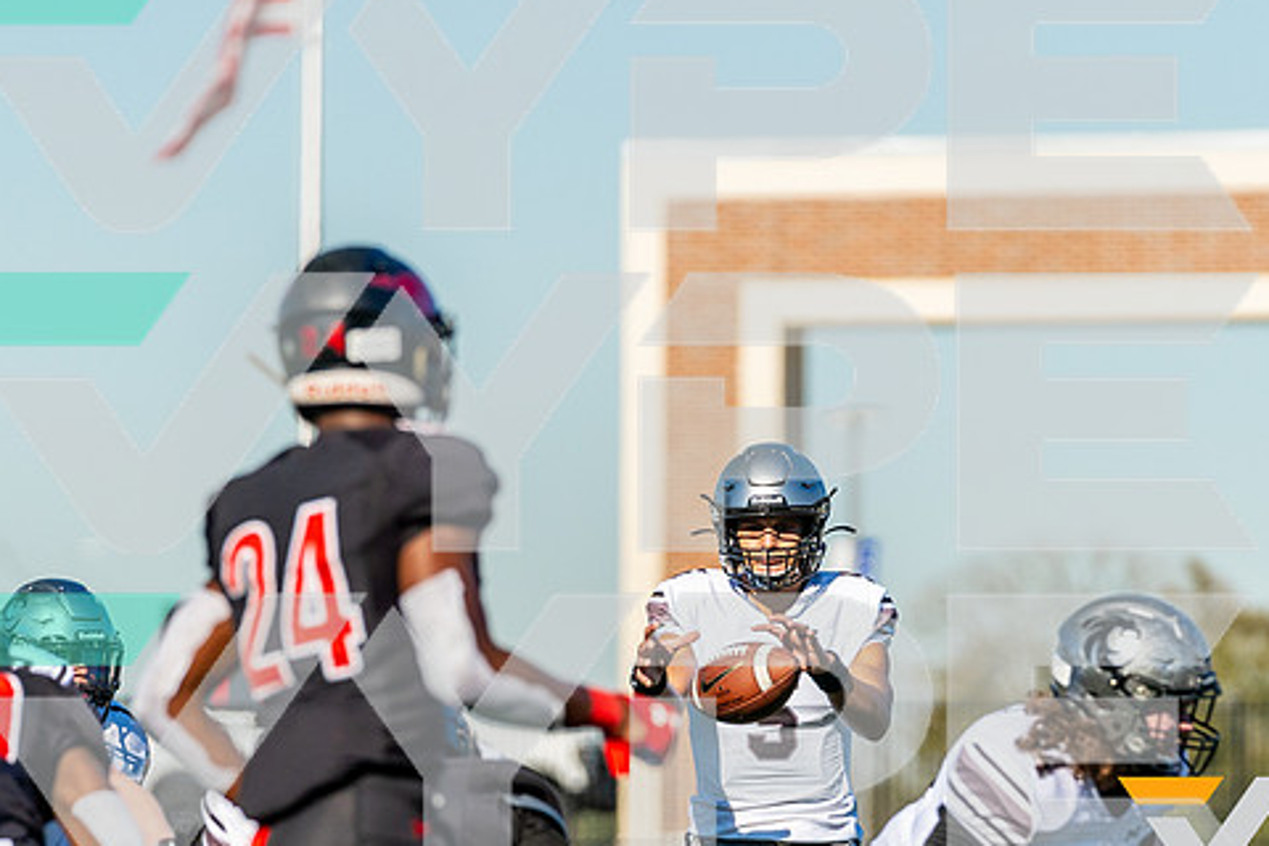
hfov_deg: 5.5
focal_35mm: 374
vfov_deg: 3.7
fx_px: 13182
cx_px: 653
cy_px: 604
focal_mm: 191
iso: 400
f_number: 3.2
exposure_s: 1/3200
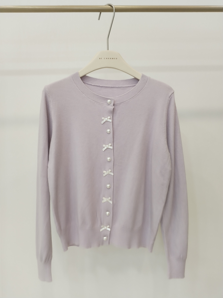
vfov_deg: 61.7
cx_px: 112
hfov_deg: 48.2
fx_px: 249
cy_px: 149
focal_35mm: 29
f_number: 1.8
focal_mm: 4.75
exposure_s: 1/60
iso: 298
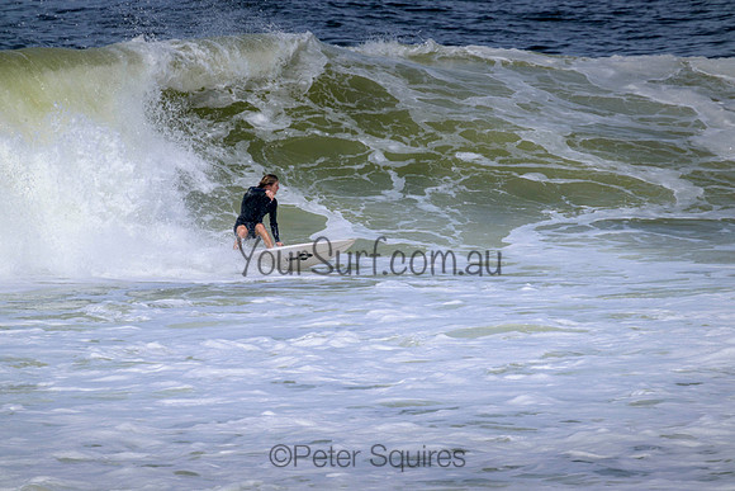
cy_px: 246
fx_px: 16336
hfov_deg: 2.6
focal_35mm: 800
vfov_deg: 1.7
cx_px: 368
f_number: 11
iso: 450
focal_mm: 800
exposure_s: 1/2000
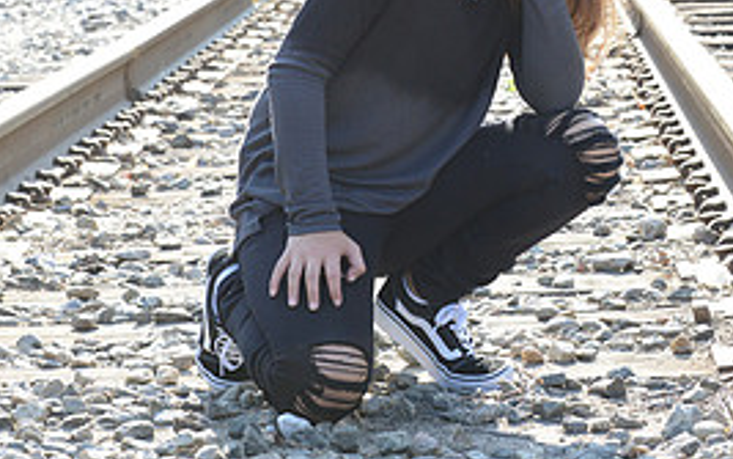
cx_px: 329
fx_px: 3097
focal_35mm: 155
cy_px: 18
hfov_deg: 13.5
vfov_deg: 8.4
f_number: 11
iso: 640
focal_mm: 70
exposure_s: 1/200
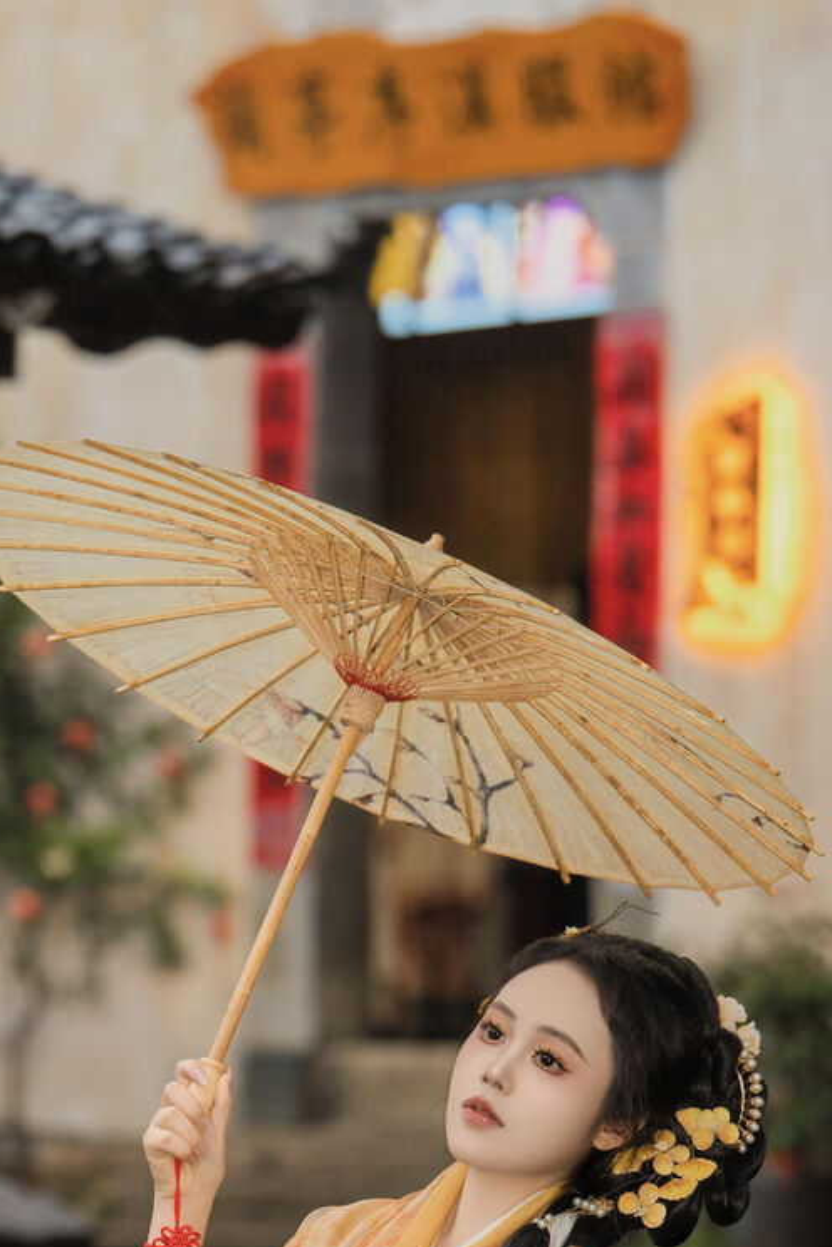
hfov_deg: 5.2
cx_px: -13
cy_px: 1051
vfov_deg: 7.7
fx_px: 9221
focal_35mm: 266
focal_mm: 110
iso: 250
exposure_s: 1/125
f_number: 2.8
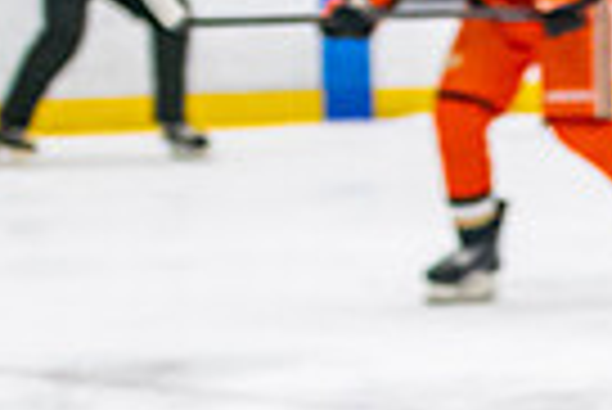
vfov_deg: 3.7
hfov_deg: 5.4
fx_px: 6314
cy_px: 916
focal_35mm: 371
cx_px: 1219
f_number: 3.2
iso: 2500
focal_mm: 70
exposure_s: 1/640
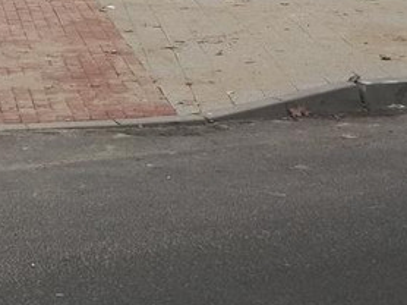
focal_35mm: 123
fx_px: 1445
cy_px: -75
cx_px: -23
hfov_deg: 15.7
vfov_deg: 11.7
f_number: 2.9
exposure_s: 1/200
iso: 80
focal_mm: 5.7
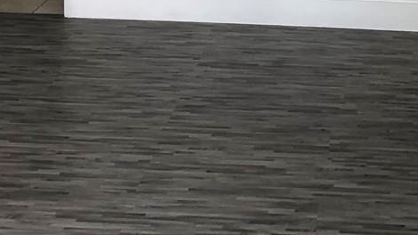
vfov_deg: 11.0
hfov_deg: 20.4
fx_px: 1153
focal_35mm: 104
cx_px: 313
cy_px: -162
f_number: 1.8
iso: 25
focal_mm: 4
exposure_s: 1/40
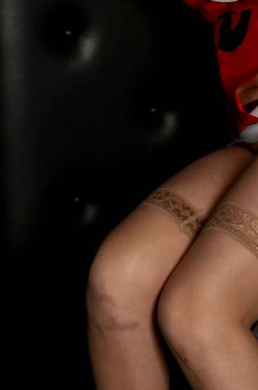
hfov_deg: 7.0
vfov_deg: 10.6
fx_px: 2094
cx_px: 254
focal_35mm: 194
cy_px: 196
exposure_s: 1/200
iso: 200
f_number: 10
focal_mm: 40
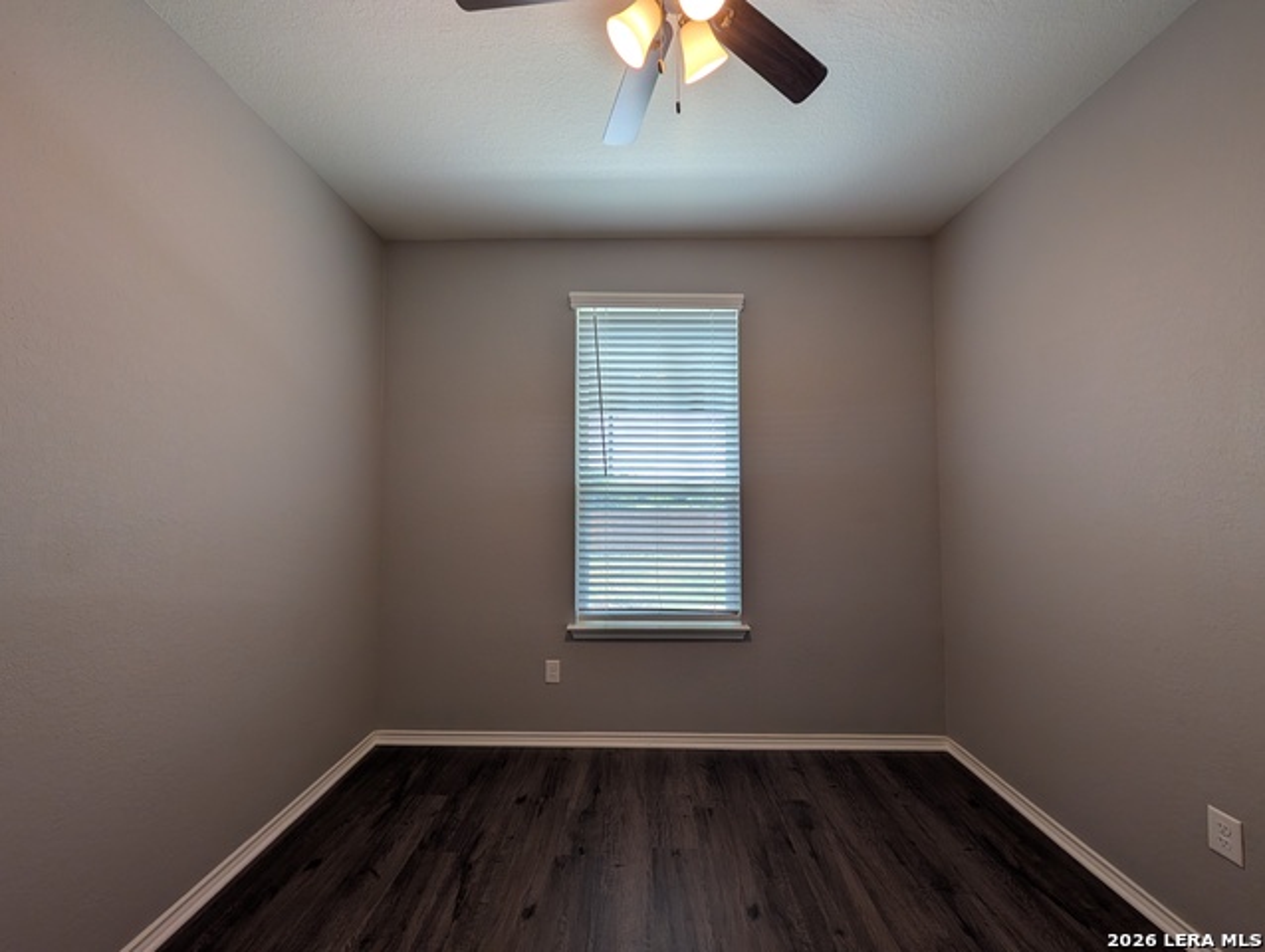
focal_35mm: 12
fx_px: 439
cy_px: 476
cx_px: 632
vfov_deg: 94.6
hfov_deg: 110.5
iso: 59
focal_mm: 2.02
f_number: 1.7
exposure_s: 1/273
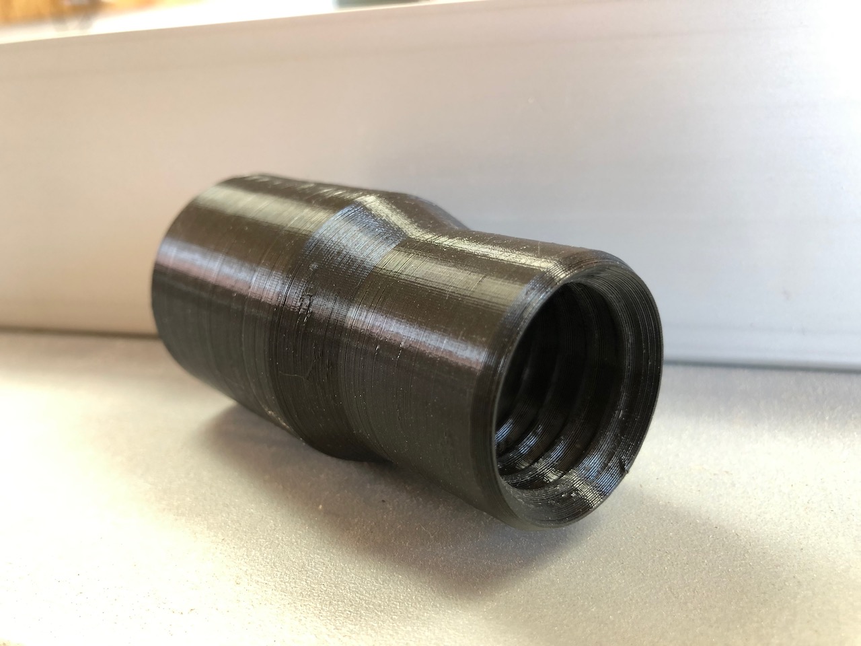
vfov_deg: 49.7
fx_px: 696
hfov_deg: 63.4
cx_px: 430
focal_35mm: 28
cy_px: 323
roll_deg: +3.4
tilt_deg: -19.5
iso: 50
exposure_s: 1/17
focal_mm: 4
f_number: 1.8
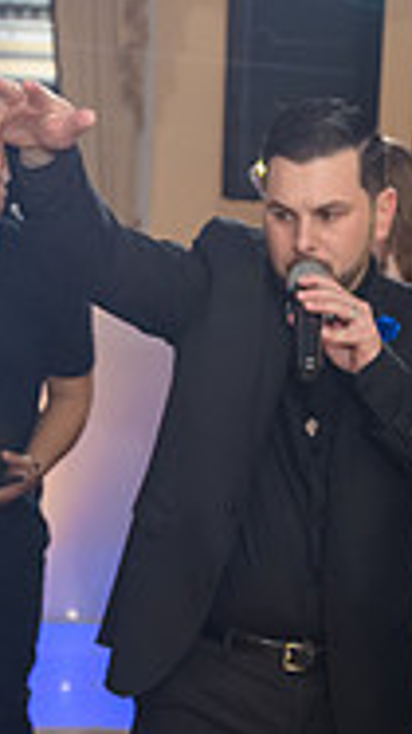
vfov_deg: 26.8
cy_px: 571
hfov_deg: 15.4
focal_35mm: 78
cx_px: 126
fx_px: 1517
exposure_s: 1/125
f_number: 3.2
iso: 800
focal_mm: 24
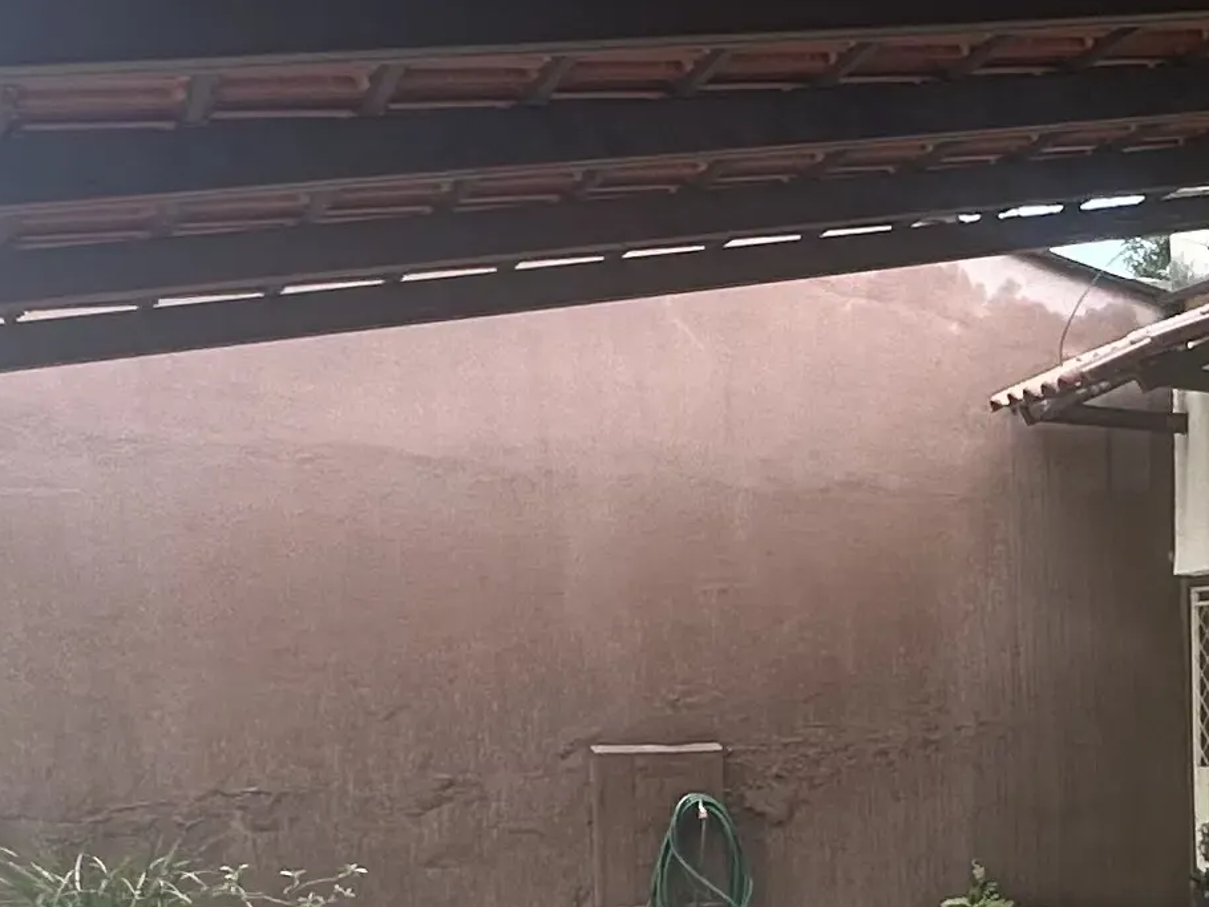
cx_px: 1976
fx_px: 2166
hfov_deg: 22.9
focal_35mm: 62
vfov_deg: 22.9
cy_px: 857
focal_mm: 2.22
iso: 40
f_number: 2.2
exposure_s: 1/233
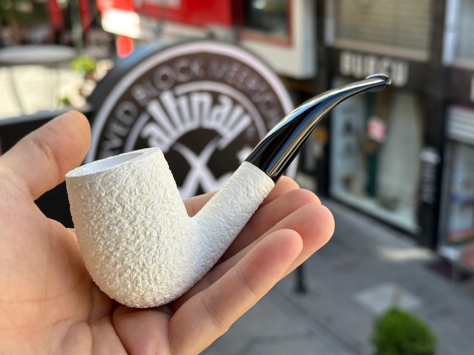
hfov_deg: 39.7
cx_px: 237
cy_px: 178
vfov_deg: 30.3
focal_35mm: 48
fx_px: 657
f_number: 1.78
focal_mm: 6.86
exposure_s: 1/487
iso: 64
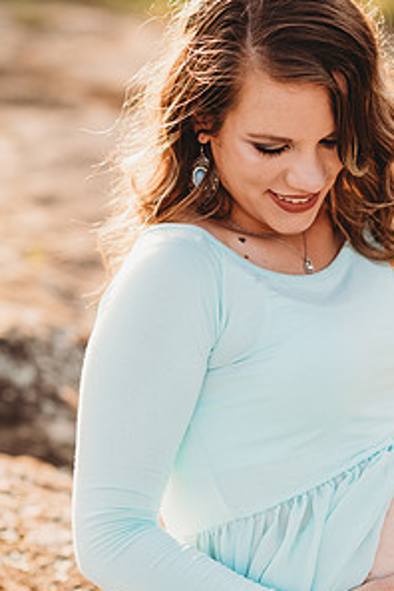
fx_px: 2118
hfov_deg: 10.6
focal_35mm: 129
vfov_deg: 15.9
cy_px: 314
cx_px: 287
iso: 160
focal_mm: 85
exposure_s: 1/500
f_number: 2.5
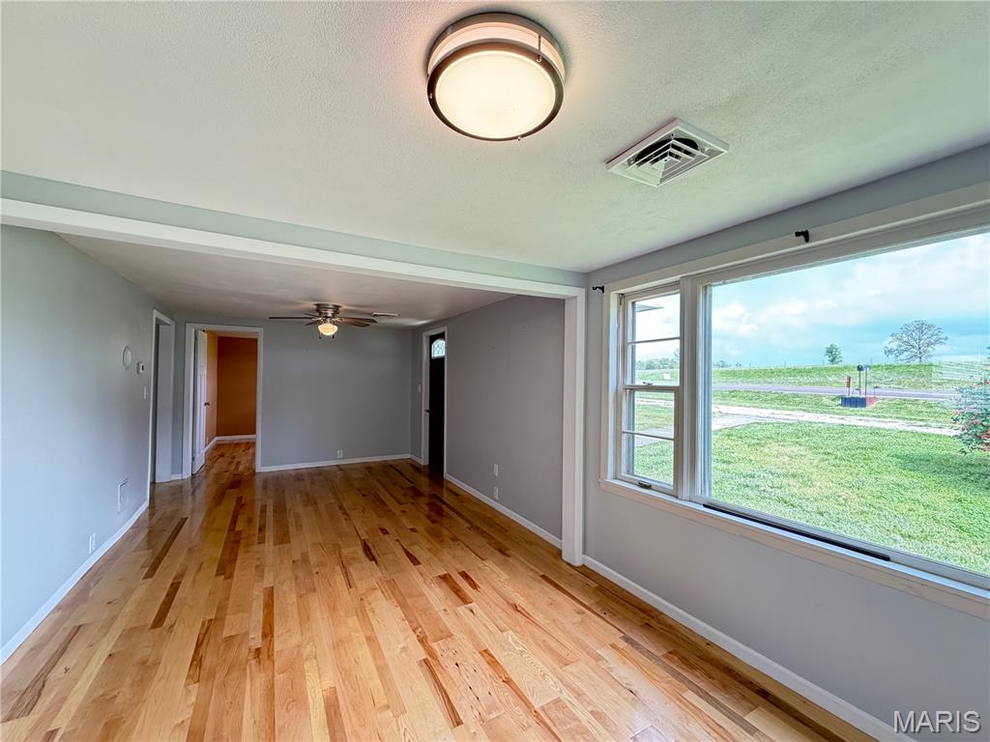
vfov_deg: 85.7
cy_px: 371
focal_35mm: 14
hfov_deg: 102.1
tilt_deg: +1.1
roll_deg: -1.1
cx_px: 495
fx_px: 400
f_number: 2.2
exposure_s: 1/120
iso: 250
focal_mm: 2.22
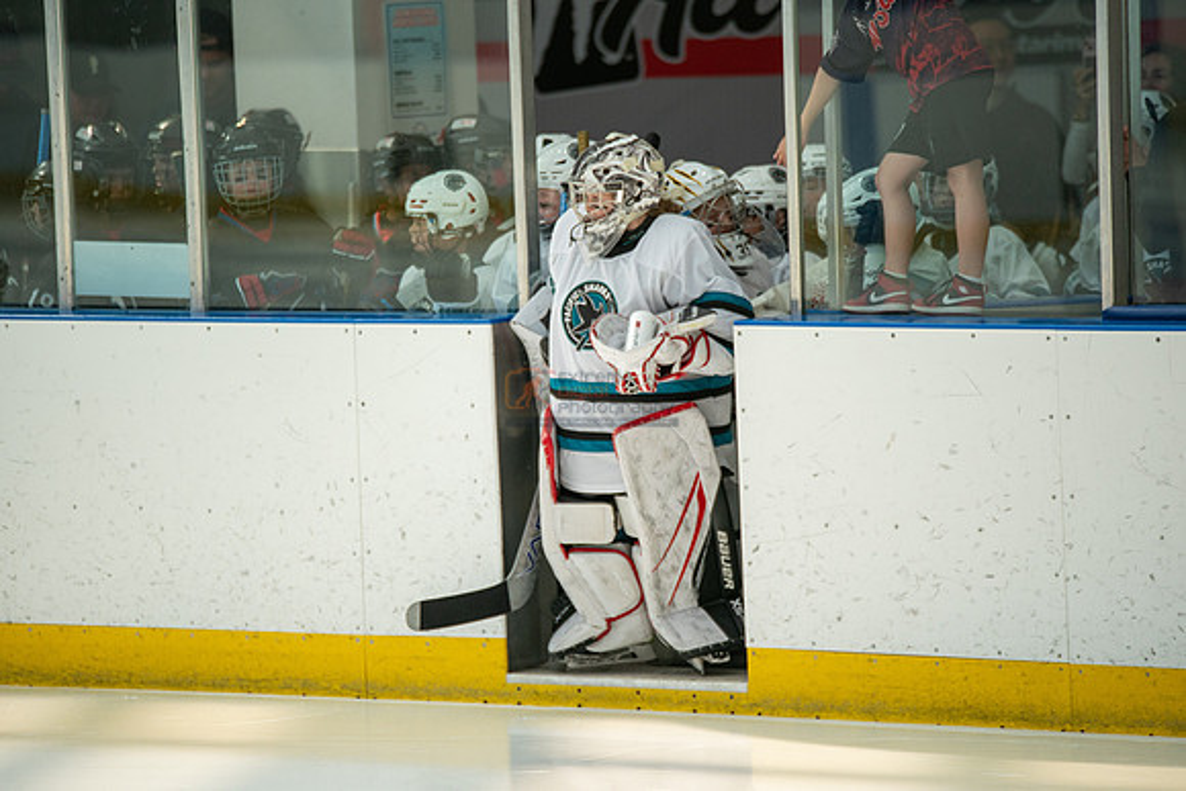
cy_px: 396
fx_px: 9885
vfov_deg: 4.6
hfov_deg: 6.9
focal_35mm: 300
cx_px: 593
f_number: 3.2
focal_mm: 300
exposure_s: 1/2500
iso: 1600
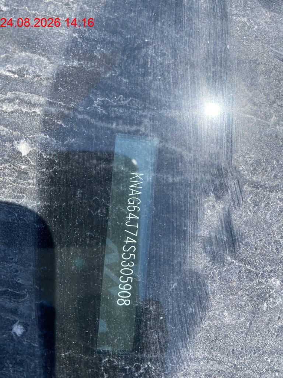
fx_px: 273
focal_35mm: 25
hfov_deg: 54.9
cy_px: 189
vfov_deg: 69.4
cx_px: 142
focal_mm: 4.25
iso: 32
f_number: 1.8
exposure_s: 1/1565
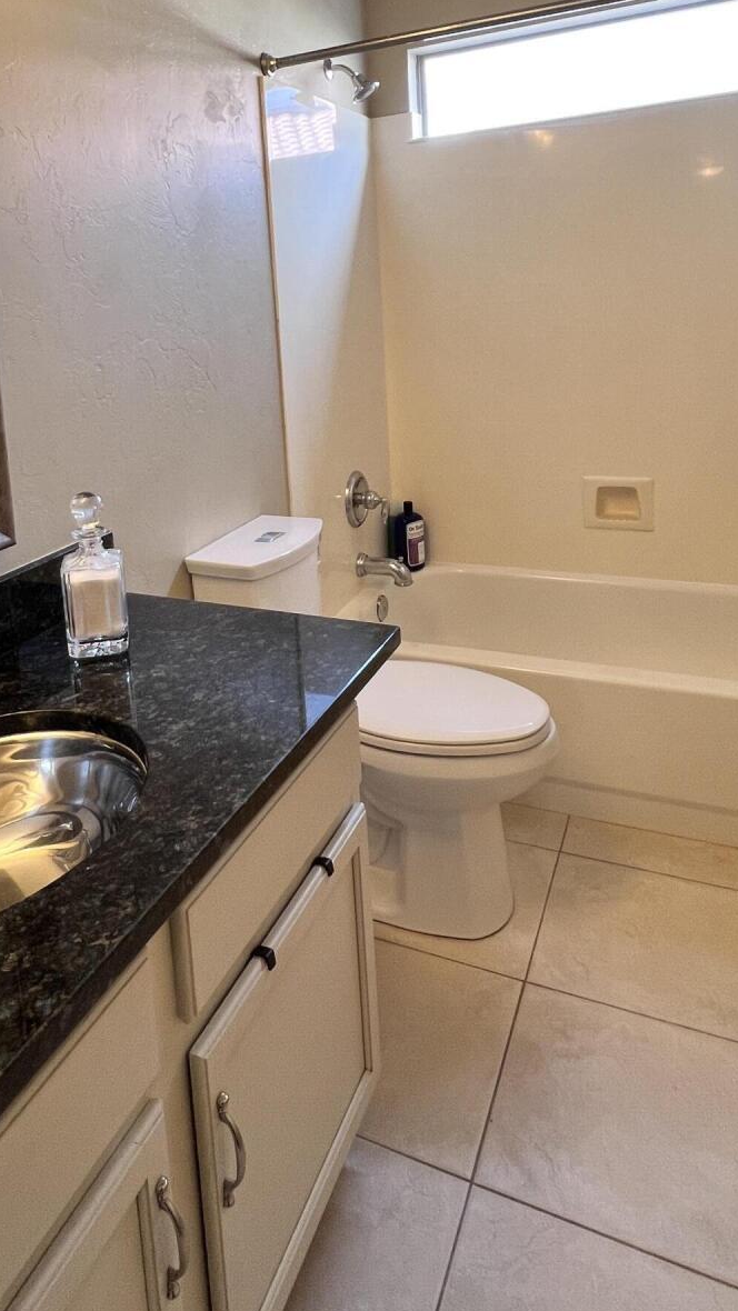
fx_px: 835
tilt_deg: -7.2
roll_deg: +4.2
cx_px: 259
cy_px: 411
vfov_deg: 73.4
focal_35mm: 24
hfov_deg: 47.1
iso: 125
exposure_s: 1/60
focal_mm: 1.57
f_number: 1.8
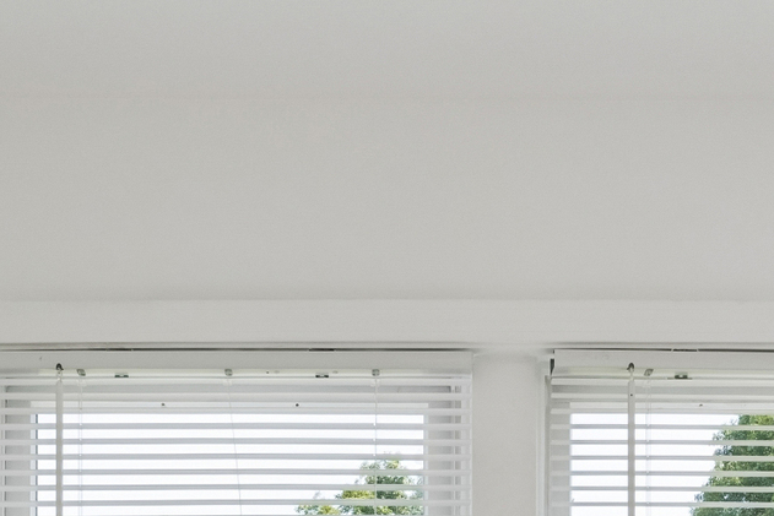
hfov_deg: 27.3
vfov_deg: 15.9
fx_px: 1591
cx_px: 369
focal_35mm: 74
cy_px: 903
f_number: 13
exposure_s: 1/60
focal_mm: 15.2
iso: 400
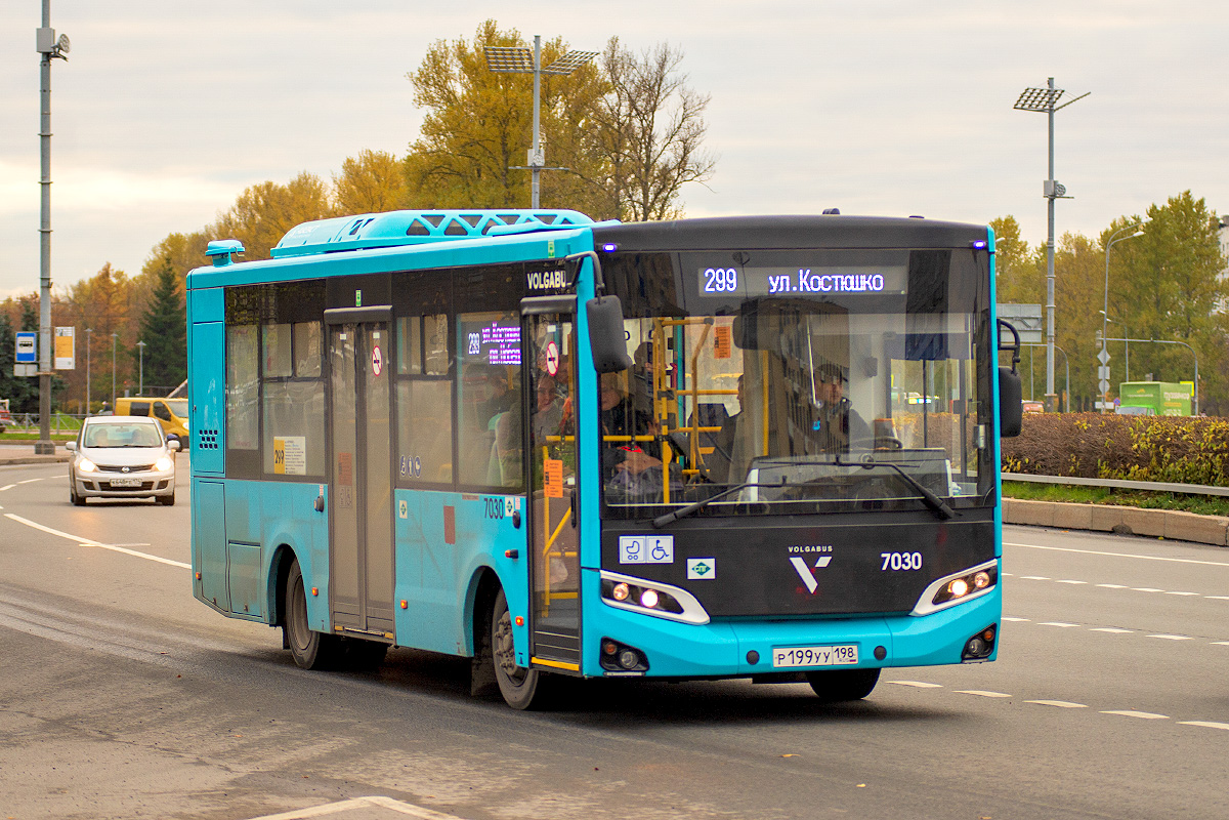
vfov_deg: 15.9
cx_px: 614
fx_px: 2936
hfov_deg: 23.6
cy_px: 410
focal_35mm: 86
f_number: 3.5
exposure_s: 1/500
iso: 320
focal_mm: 86
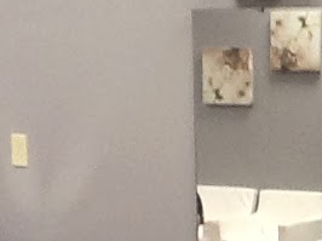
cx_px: 523
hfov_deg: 11.7
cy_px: 289
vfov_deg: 9.2
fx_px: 1478
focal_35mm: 159
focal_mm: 2.03
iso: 64
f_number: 2.4
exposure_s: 1/30
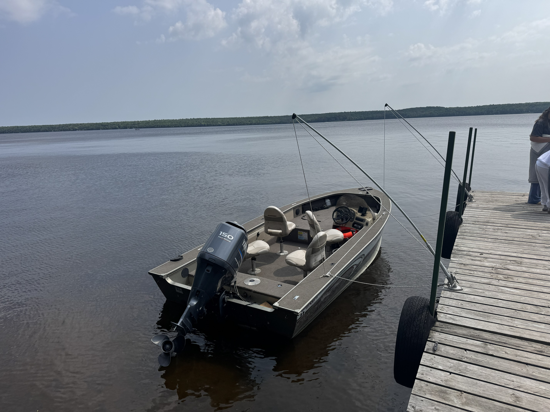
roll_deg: +2.7
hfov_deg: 71.6
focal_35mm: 24
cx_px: 275
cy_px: 206
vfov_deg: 56.8
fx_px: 381
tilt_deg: -12.4
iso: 80
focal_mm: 6.76
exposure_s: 1/7937
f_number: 1.78
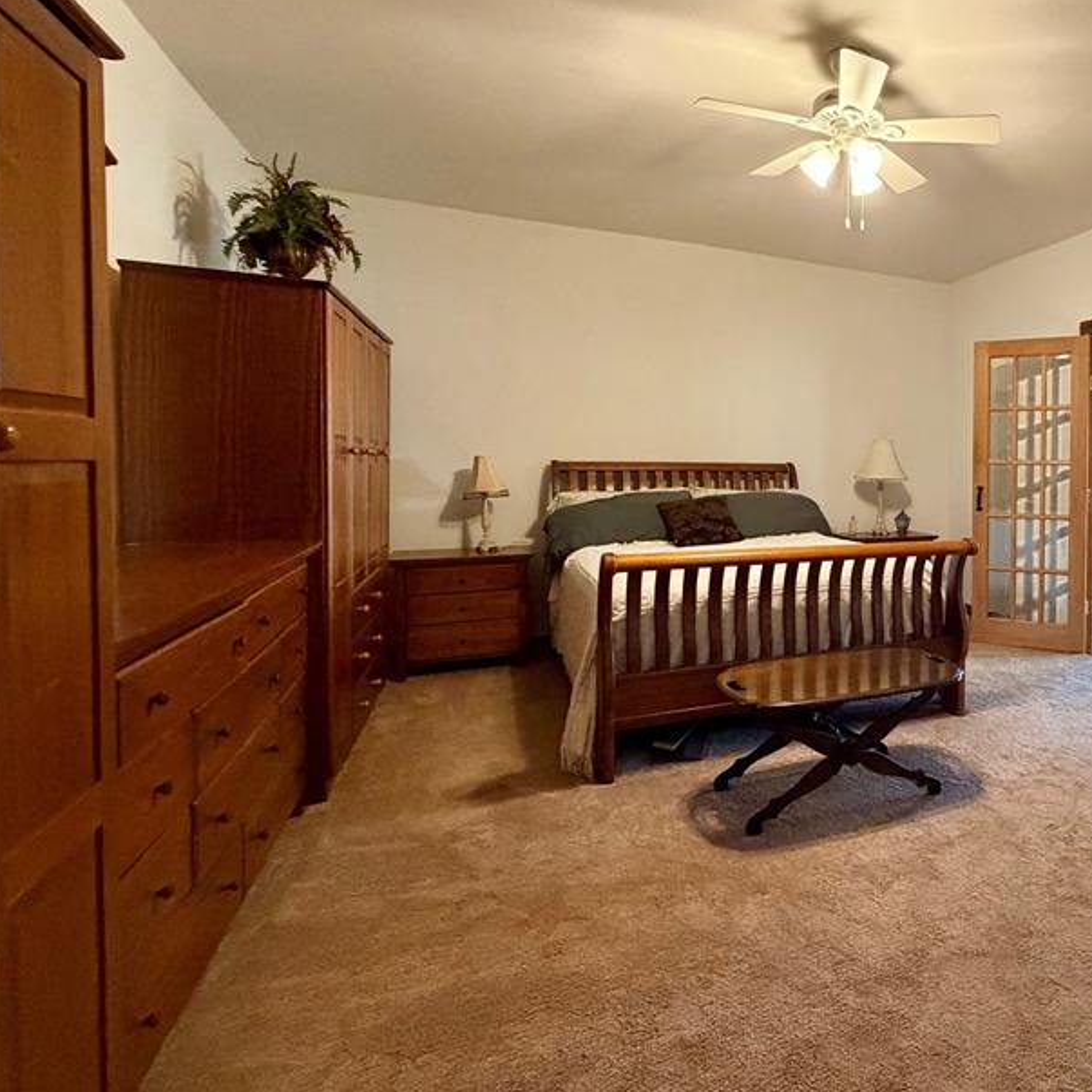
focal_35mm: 21
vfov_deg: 71.9
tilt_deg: -1.9
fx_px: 749
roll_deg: -0.5
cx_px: 916
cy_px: 485
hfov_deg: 63.9
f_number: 2.2
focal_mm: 2.22
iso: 500
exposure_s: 1/60
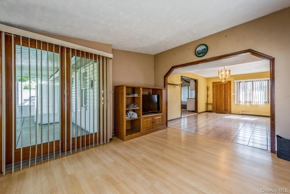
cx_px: 145
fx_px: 113
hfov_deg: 104.2
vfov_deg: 81.3
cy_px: 97
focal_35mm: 14
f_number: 11
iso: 400
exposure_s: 1/13
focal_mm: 14
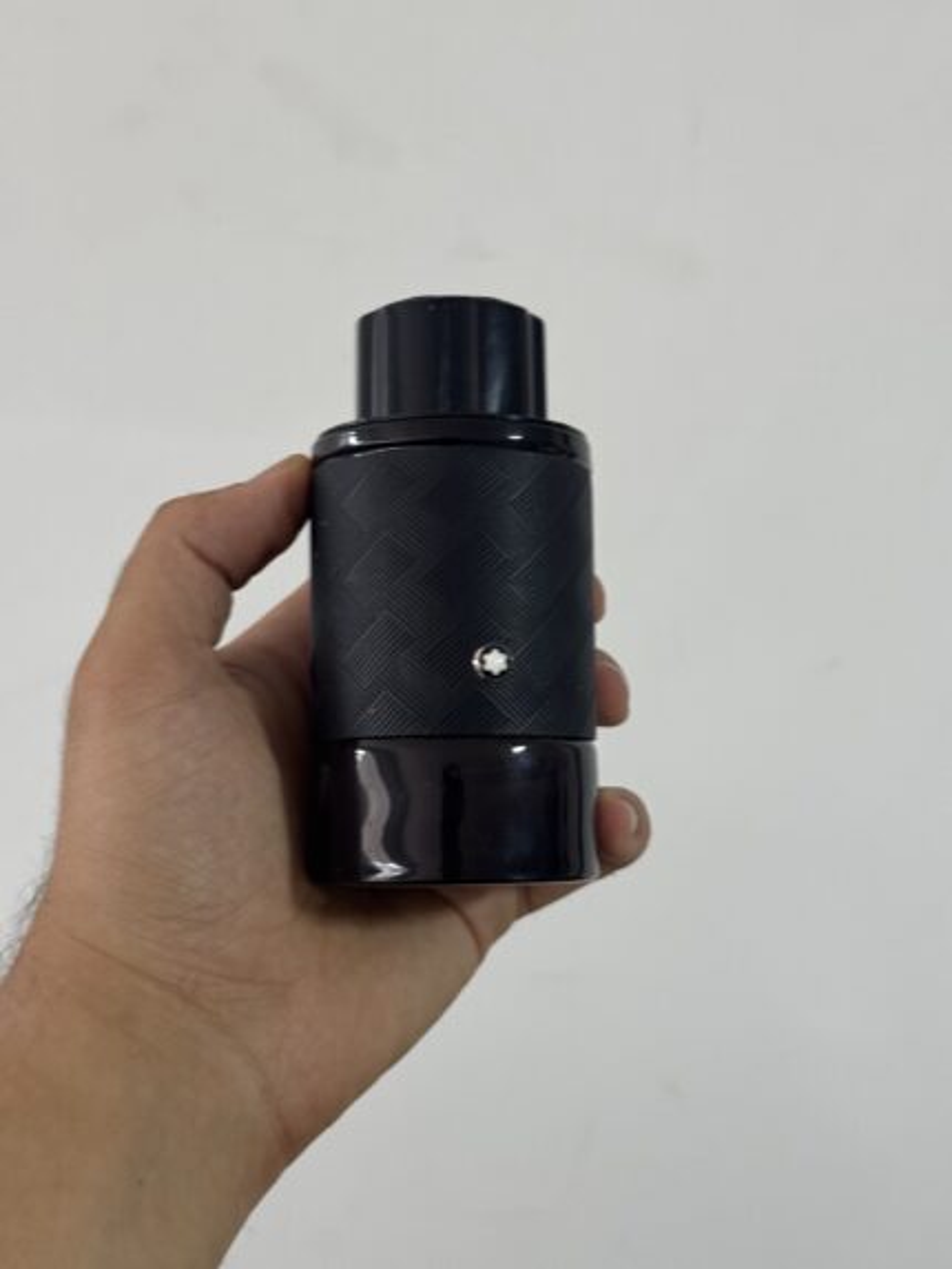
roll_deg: -3.9
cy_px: 634
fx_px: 1759
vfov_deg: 39.6
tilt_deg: -21.4
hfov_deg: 30.3
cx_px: 476
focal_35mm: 48
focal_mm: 6.76
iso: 80
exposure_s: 1/50
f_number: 1.78
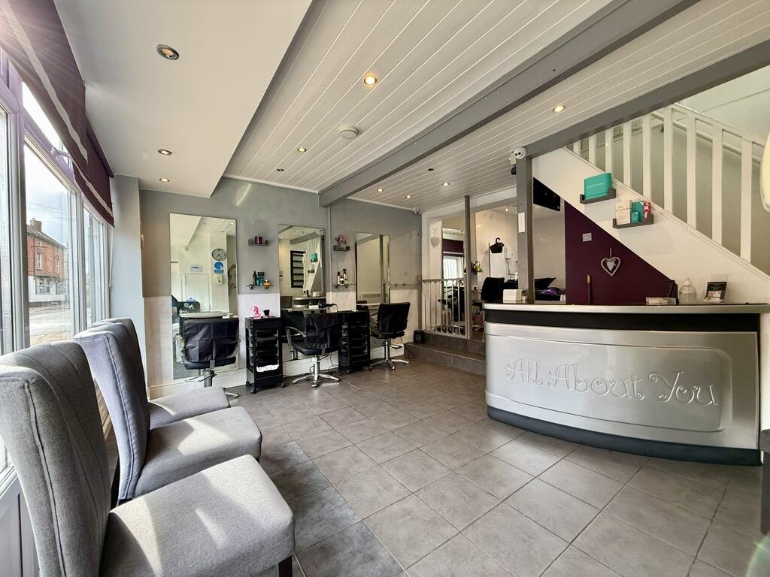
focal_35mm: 14
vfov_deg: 85.7
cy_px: 288
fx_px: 311
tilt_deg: +0.2
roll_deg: +1.2
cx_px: 385
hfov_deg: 102.1
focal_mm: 2.22
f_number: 2.2
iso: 160
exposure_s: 1/100
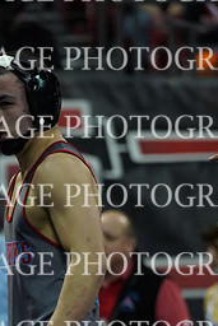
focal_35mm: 340
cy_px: 298
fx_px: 3084
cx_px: 55
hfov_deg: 4.0
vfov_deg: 6.0
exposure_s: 1/1600
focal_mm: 150
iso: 6400
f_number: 2.8
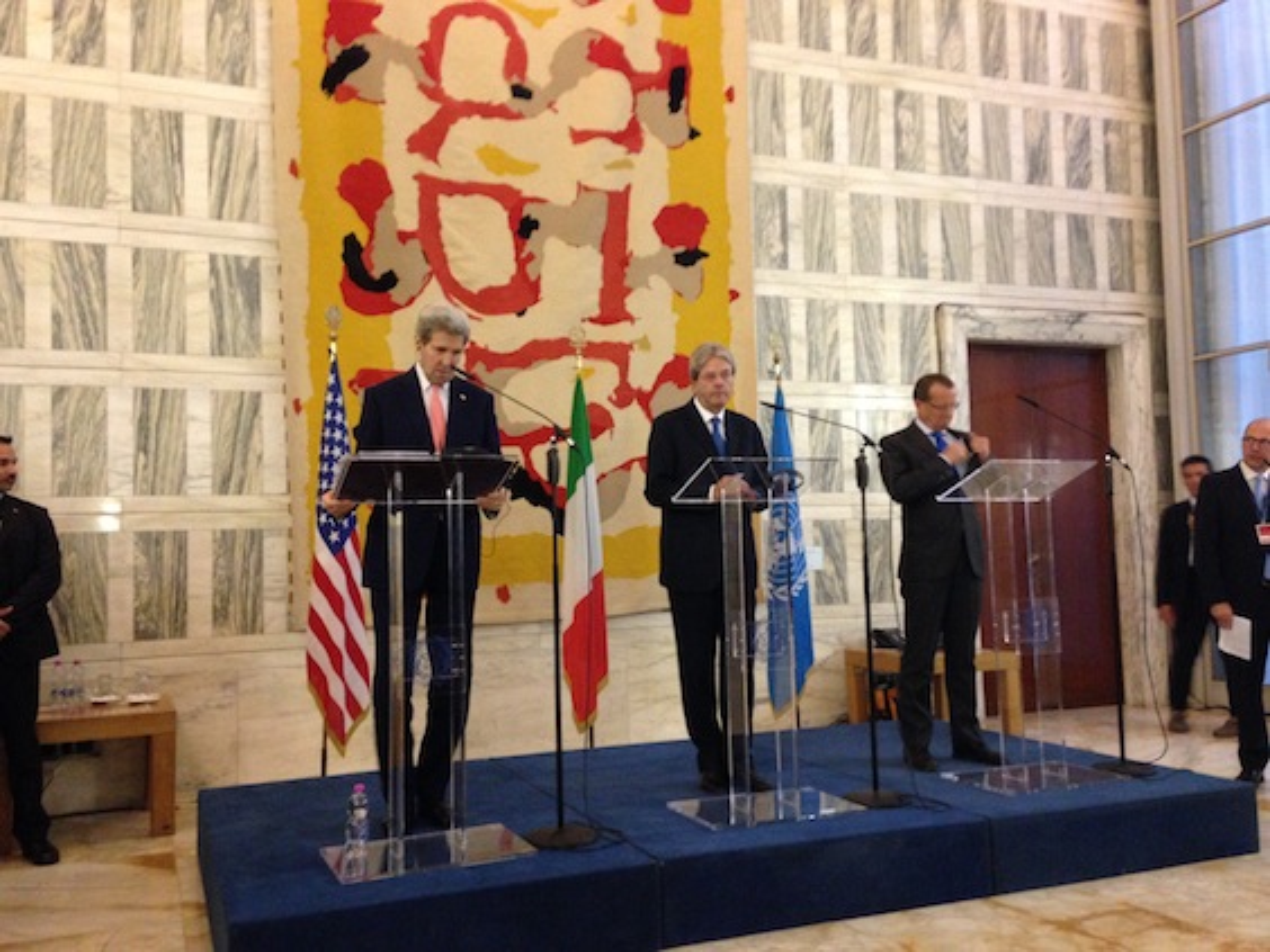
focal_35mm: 33
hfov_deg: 55.4
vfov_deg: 42.9
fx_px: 1211
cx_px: 635
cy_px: 476
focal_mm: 4.12
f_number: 2.4
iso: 400
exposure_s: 1/15
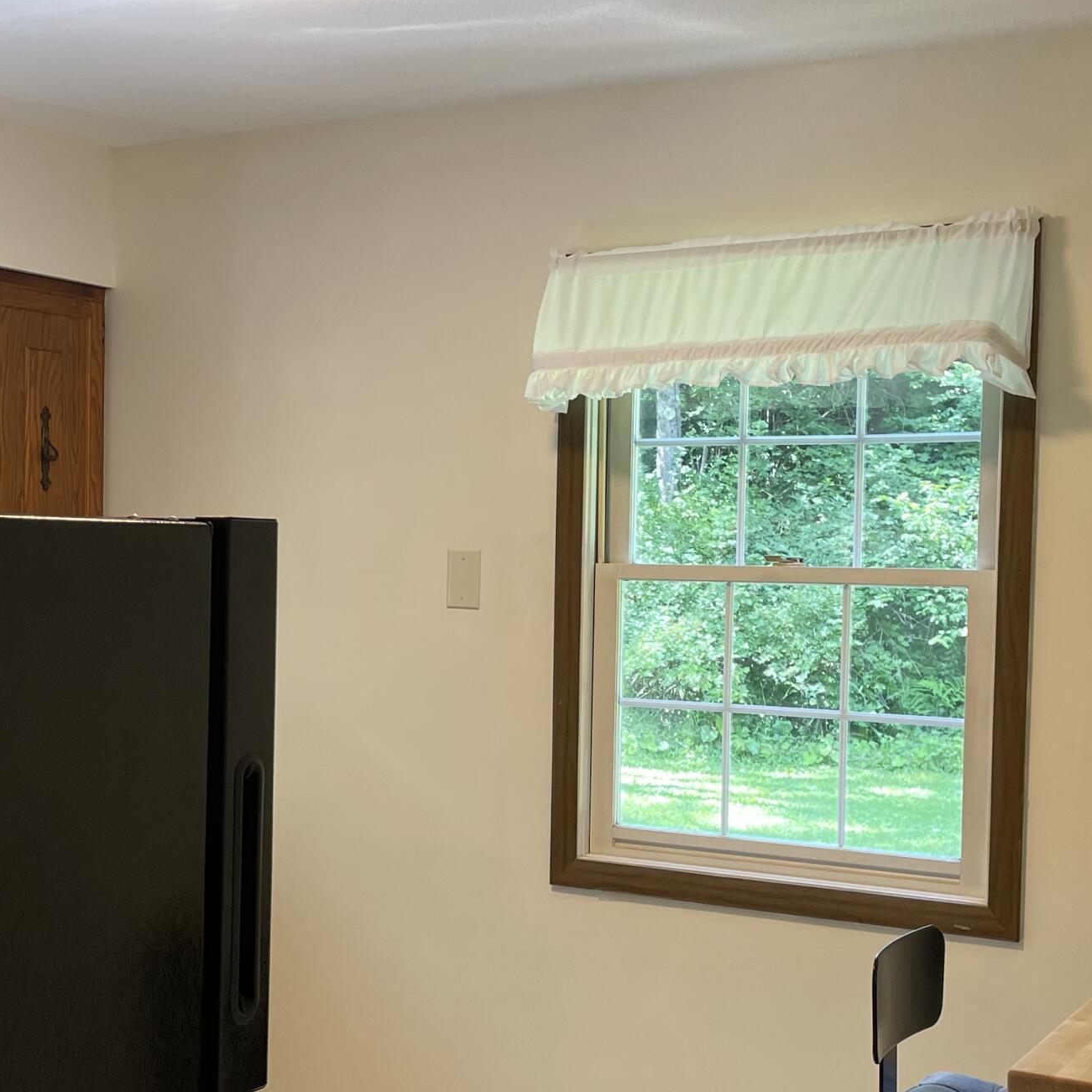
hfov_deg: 32.2
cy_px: 640
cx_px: 478
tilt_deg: -2.4
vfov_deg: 32.1
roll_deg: -1.5
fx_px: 1892
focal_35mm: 53
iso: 80
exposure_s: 1/60
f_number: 1.6
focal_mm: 4.2
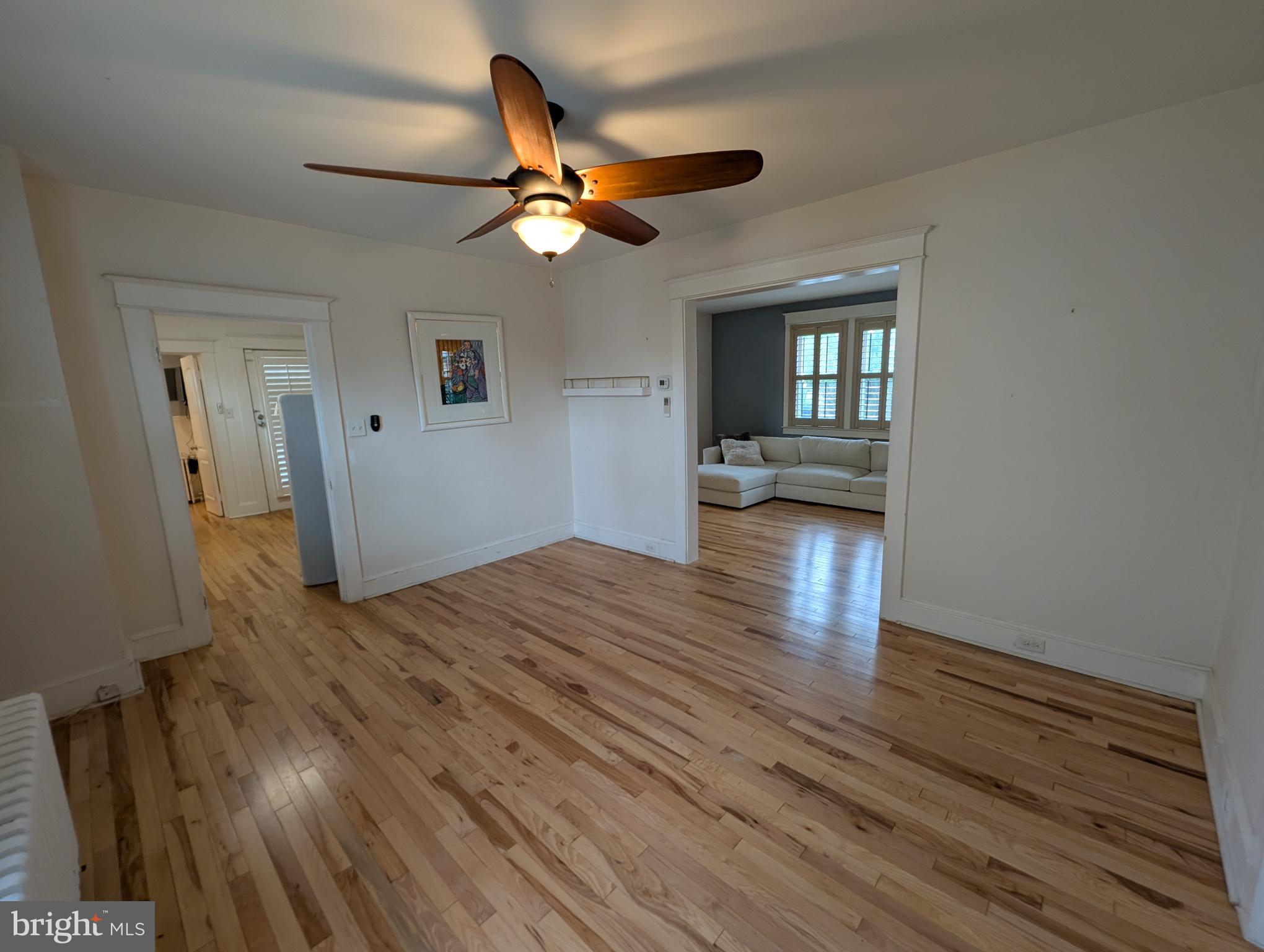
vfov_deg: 90.1
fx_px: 475
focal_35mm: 13
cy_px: 476
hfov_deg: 106.1
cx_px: 632
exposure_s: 1/40
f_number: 2.2
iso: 61
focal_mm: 1.95
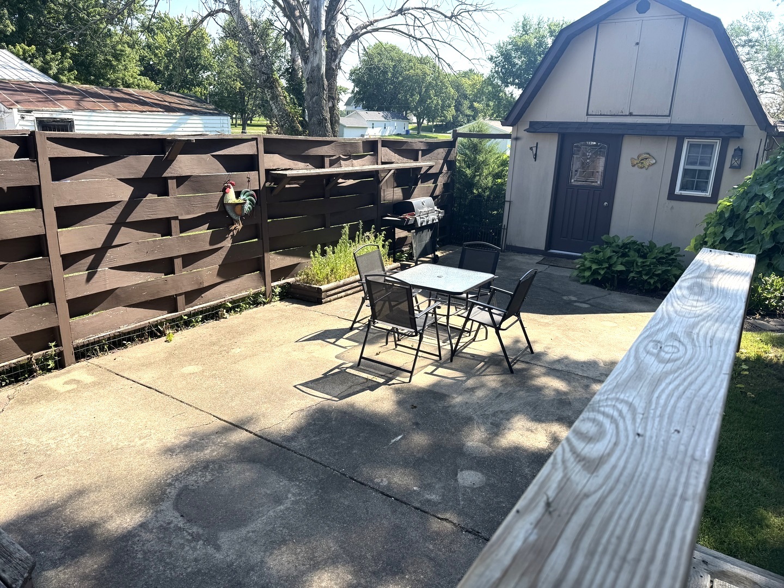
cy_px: 294
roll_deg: -2.4
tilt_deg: -16.7
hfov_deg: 71.6
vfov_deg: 56.8
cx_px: 392
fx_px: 544
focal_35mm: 24
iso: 80
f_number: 1.78
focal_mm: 6.76
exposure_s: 1/1425
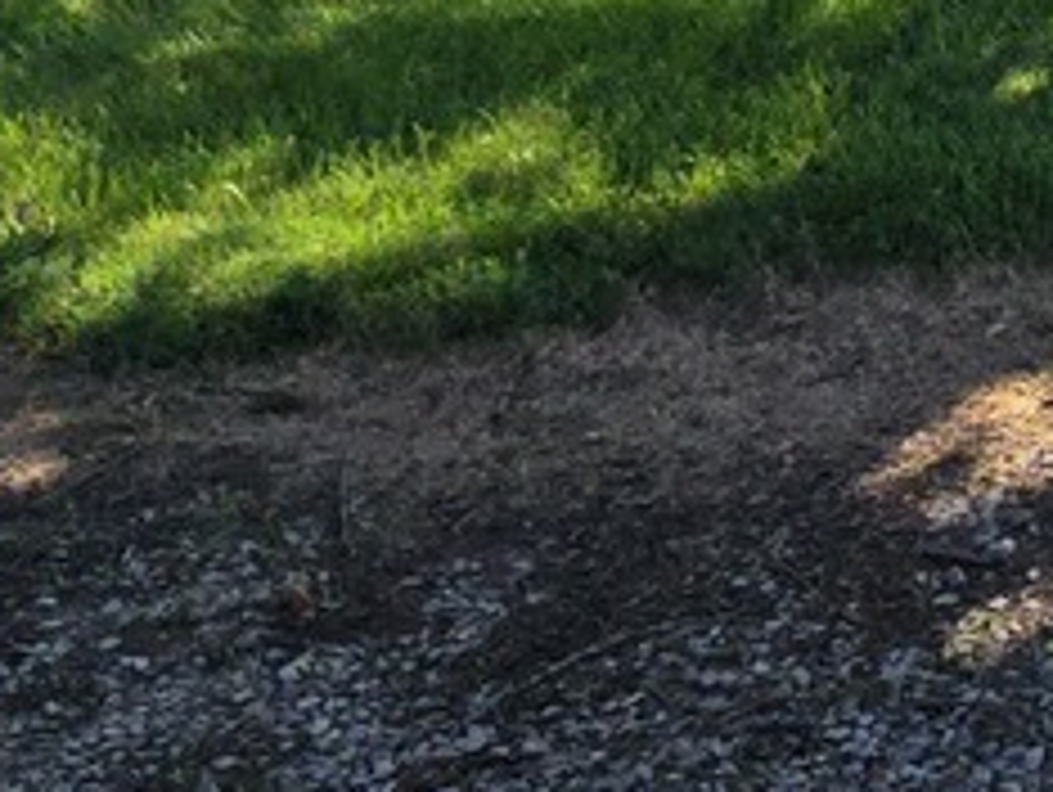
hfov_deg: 22.3
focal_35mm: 80
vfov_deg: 16.5
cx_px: 1300
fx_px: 2436
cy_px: -459
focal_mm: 2.2
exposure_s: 1/1554
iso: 50
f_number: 2.2
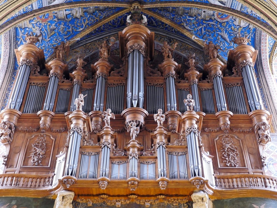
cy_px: 104
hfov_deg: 38.2
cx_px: 138
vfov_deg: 29.1
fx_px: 400
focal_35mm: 50
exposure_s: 1/10
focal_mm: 25
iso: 1600
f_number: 2.8
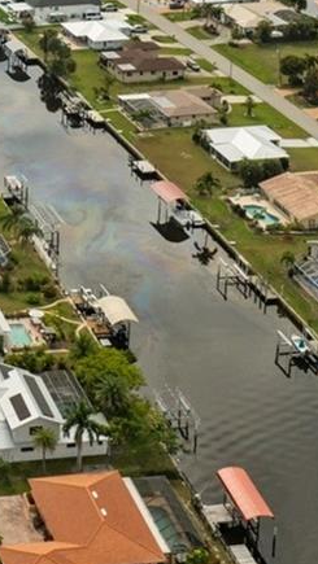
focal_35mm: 96
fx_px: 1438
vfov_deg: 21.1
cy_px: -51
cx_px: -121
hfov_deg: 12.2
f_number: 2.8
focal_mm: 12.29
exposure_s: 1/5000
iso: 100
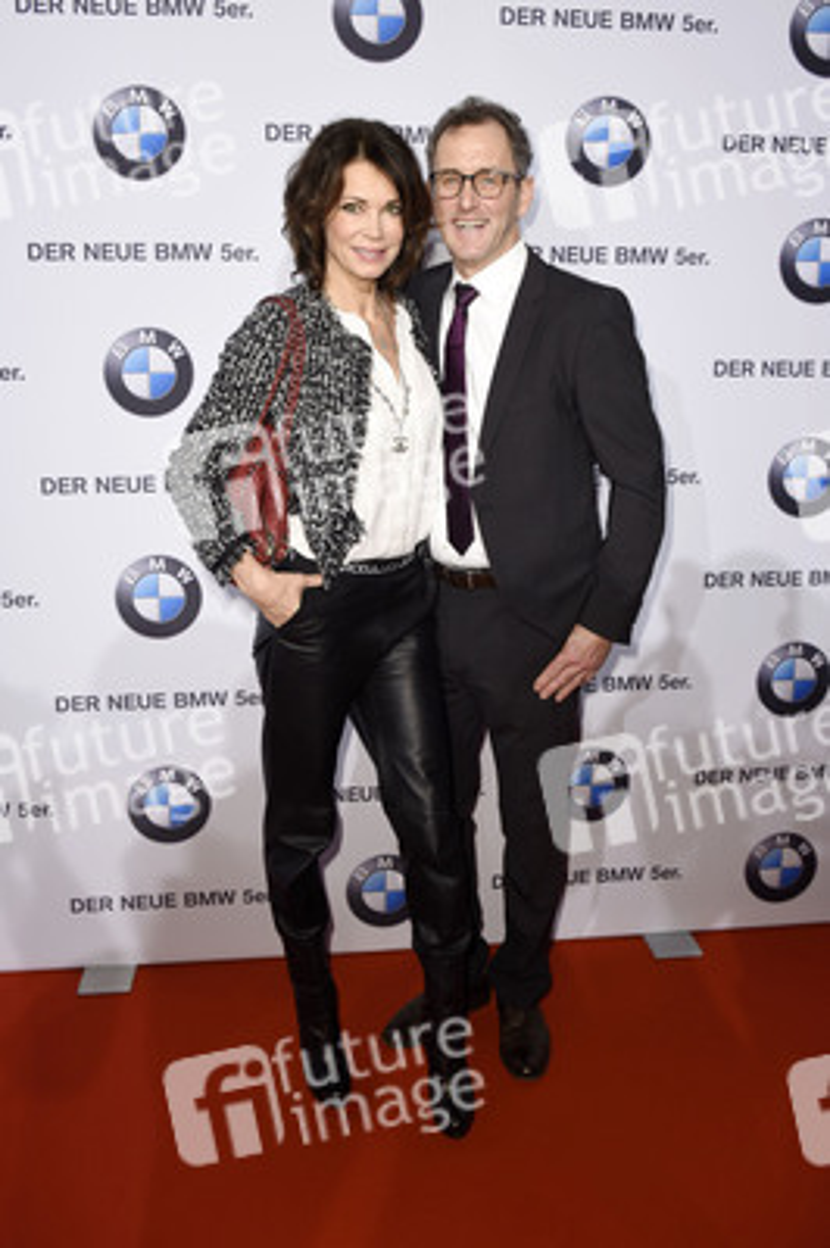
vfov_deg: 65.5
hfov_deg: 46.3
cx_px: 415
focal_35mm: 28
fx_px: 970
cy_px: 624
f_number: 5.6
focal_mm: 28
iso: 800
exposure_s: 1/200
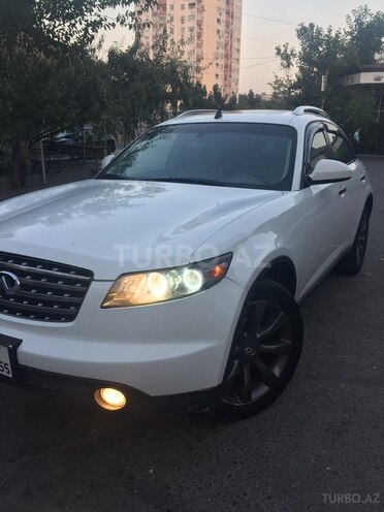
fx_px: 429
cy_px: 256
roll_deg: -0.8
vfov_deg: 61.7
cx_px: 192
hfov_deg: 48.2
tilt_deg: -17.1
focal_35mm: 29
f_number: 2.2
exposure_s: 1/50
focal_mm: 4.15
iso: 32
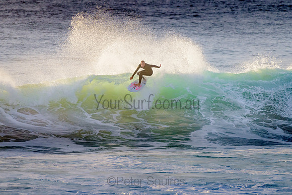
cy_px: 75
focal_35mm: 613
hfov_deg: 3.4
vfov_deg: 2.2
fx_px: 4972
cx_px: 146
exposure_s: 1/2000
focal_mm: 500
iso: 360
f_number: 5.6
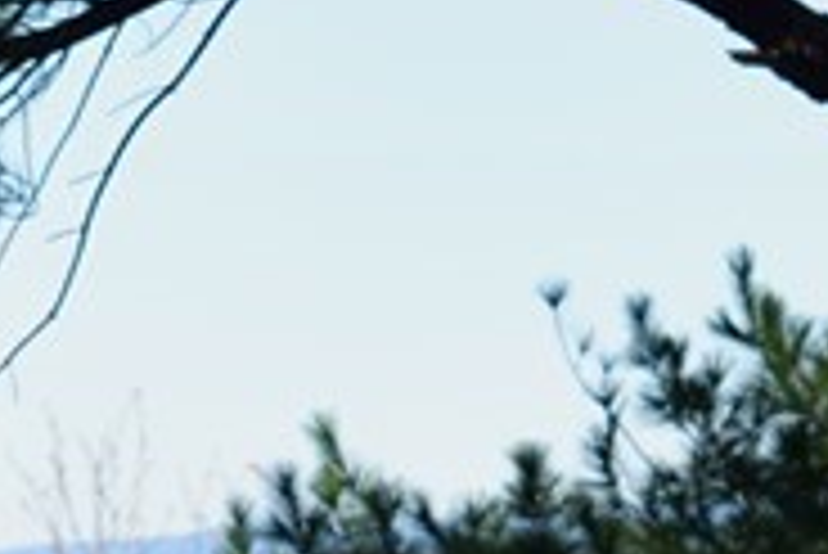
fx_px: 10583
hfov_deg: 4.4
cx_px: -837
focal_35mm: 460
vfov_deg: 3.0
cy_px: 1421
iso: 100
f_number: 7.1
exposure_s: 1/200
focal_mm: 55
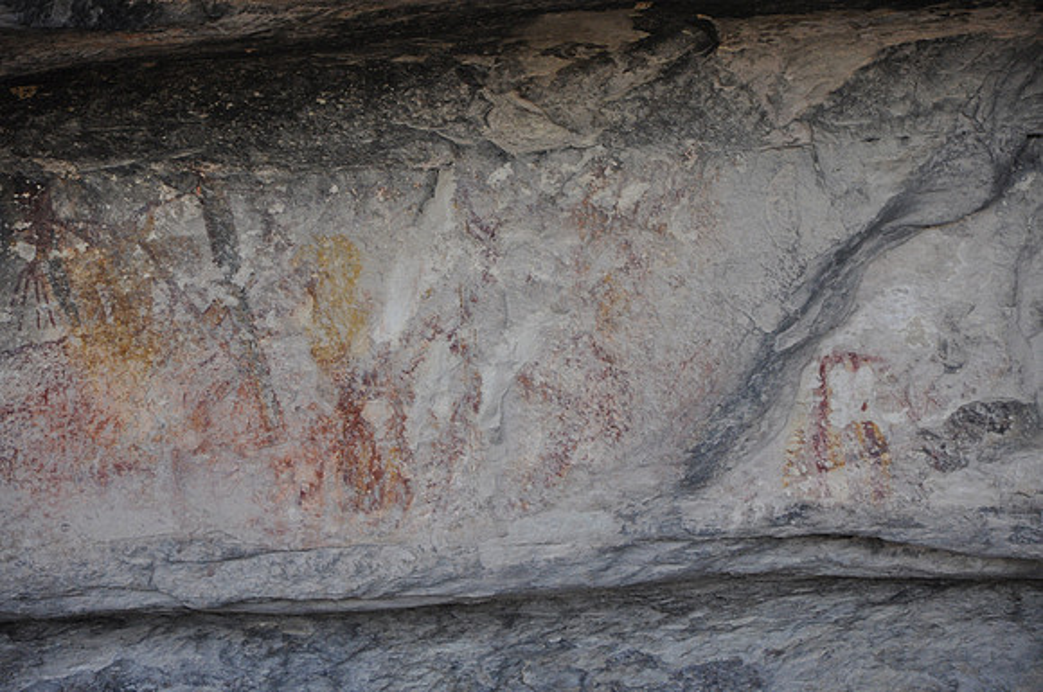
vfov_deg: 8.7
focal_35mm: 158
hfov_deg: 13.1
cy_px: 346
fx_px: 4557
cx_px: 522
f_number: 5.6
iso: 720
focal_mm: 105
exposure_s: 1/60
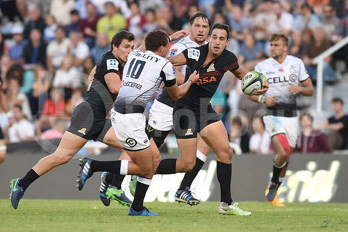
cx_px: 174
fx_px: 4061
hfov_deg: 4.9
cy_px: 116
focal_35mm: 420
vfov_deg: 3.3
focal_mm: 420
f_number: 4
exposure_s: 1/800
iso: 1600
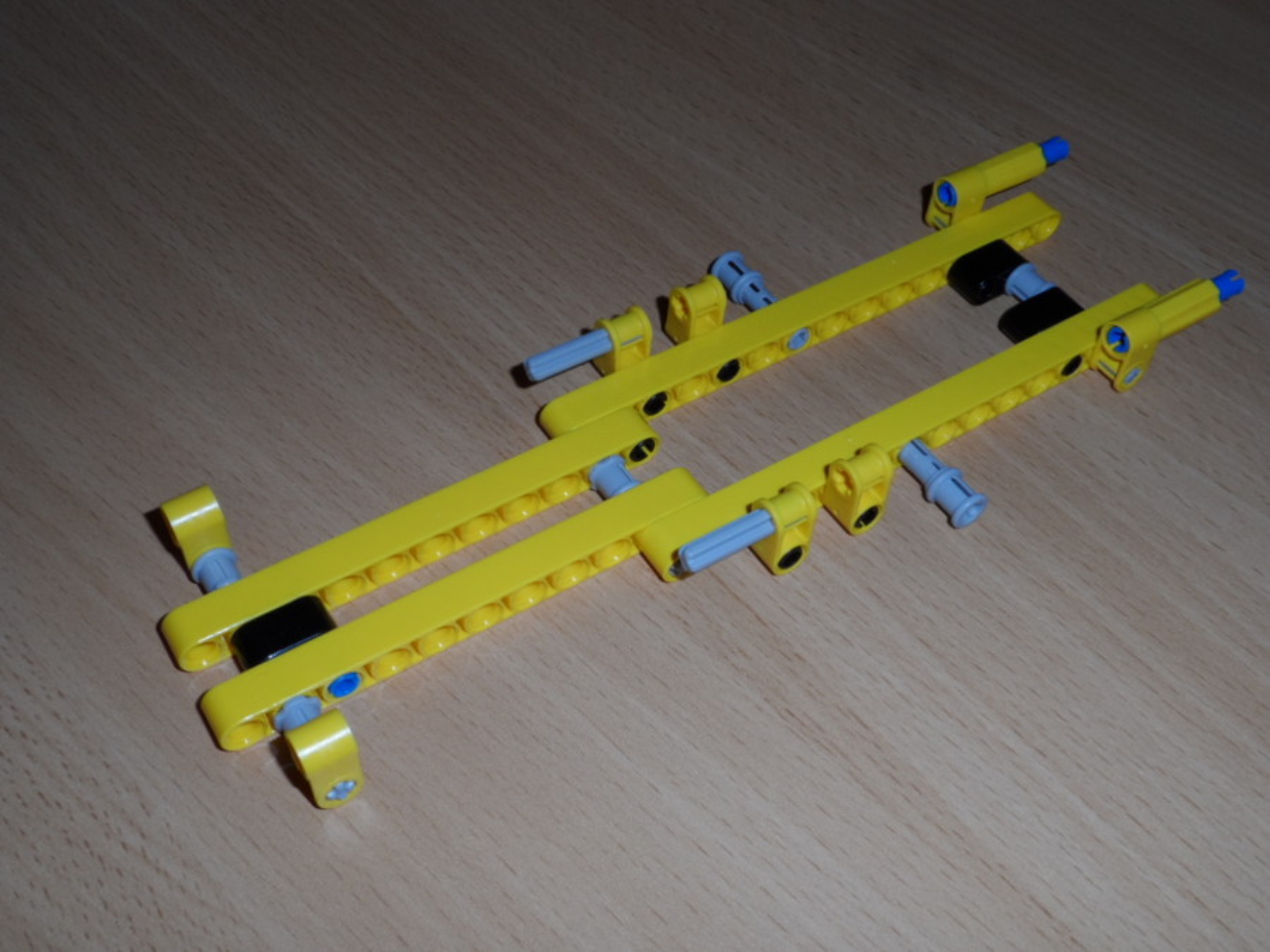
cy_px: 476
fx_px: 1504
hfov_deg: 45.8
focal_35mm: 41
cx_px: 635
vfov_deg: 35.1
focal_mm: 6.8
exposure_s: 1/15
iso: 100
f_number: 7.4
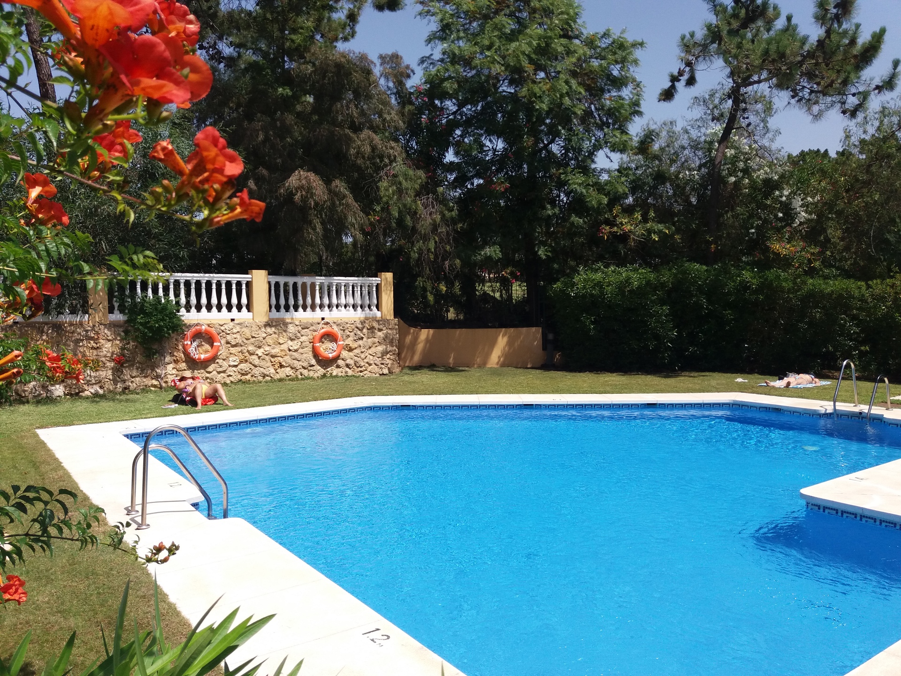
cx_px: 450
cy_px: 338
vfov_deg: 49.7
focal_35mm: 28
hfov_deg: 63.4
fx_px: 729
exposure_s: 1/1912
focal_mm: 3.7
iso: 64
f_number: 1.9
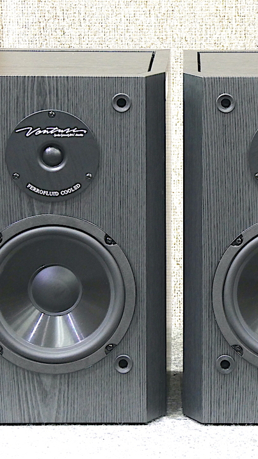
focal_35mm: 181
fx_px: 2203
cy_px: 229
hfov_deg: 6.7
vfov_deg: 11.9
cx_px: 173
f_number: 5.2
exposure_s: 1/2.5
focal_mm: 22.3
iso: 200
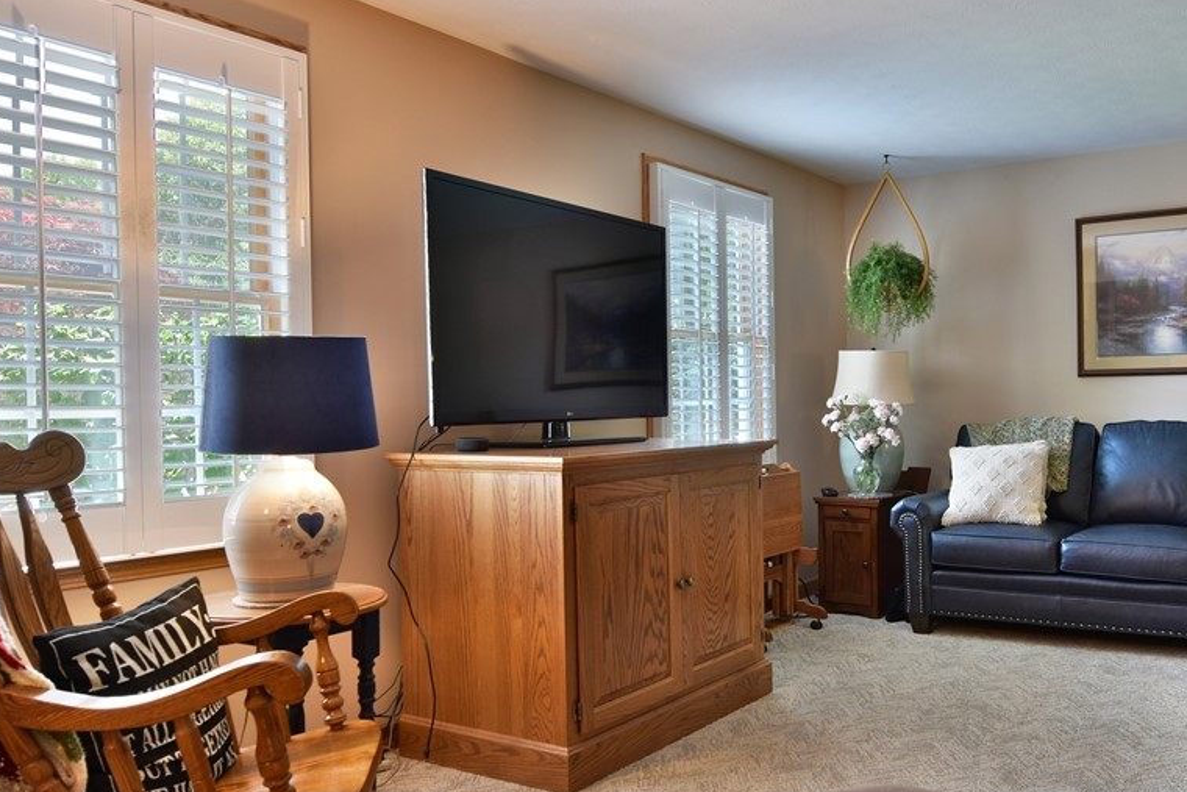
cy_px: 412
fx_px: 989
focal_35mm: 30
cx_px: 762
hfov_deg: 60.9
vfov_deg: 43.6
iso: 200
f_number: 4.5
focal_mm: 14
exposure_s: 1/8
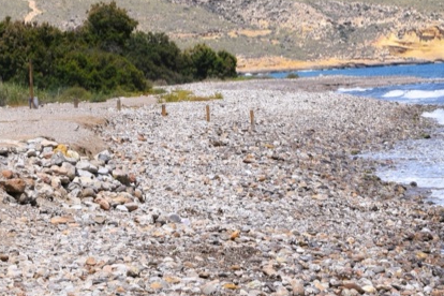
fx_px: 3933
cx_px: 312
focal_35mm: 319
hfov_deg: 6.5
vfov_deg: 4.3
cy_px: -77
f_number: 10
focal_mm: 55
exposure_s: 1/500
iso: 200
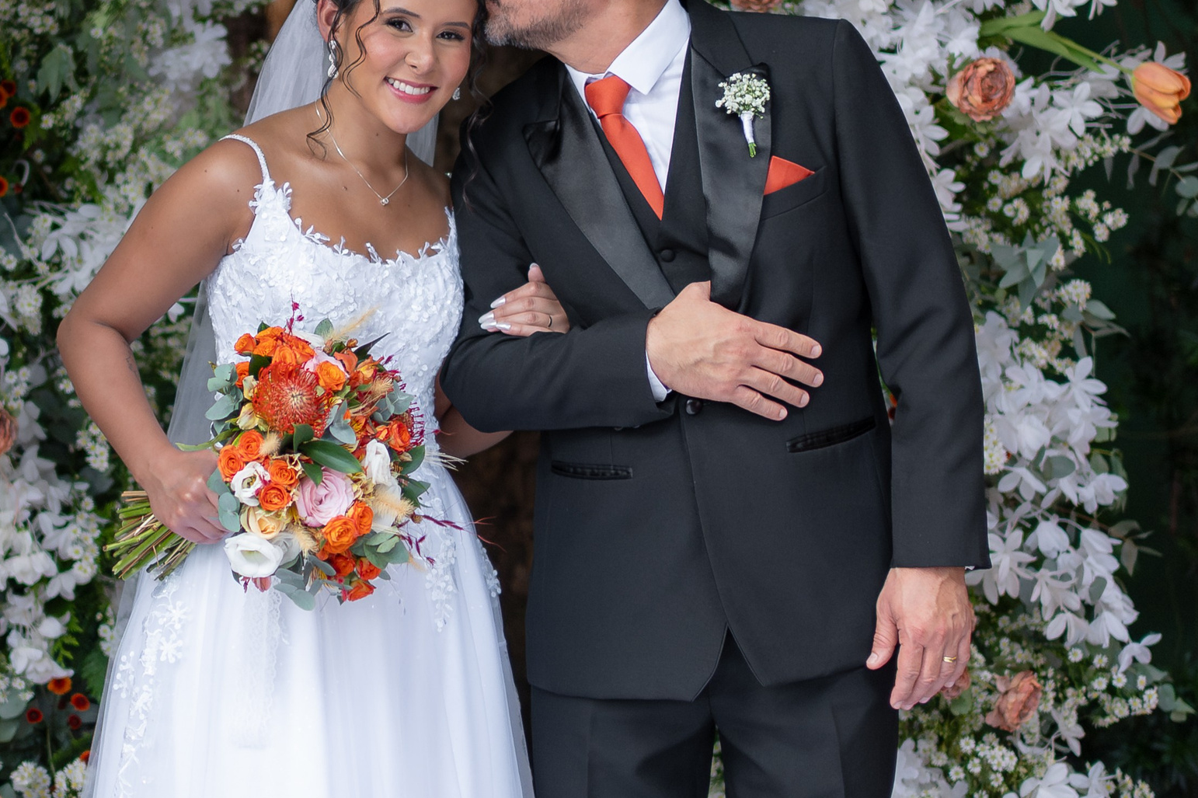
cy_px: 156
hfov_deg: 21.6
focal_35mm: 94
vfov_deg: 14.5
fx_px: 3127
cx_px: 427
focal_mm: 35
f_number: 1.4
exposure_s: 1/400
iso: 640
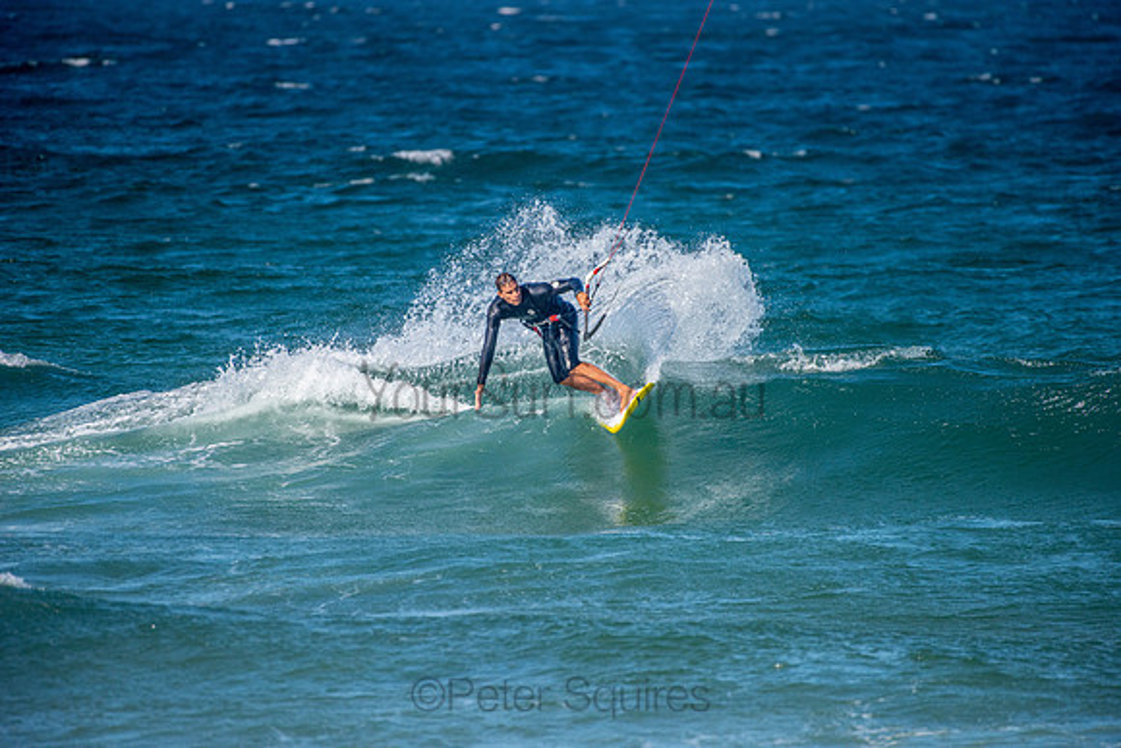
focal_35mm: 500
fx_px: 15572
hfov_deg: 4.1
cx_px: 560
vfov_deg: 2.8
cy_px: 374
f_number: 5.6
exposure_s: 1/4000
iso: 220
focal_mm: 500
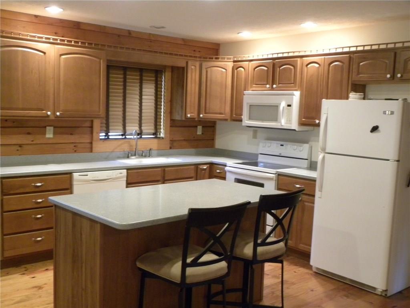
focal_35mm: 37
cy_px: 154
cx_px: 205
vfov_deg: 38.7
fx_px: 438
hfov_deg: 50.1
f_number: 3.2
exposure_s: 1/16.3
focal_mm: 6.6
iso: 400
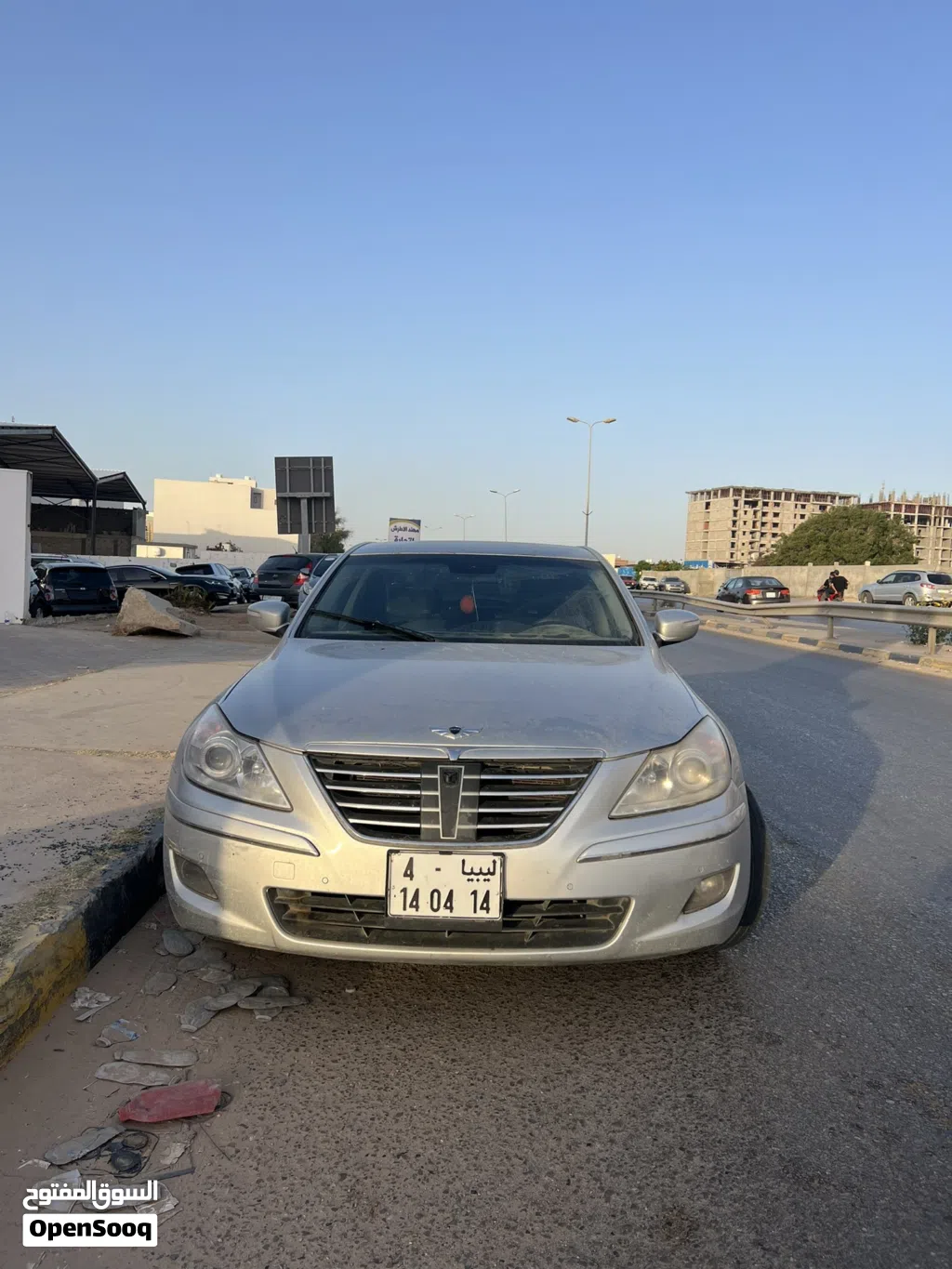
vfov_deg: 67.3
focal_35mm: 26
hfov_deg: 53.1
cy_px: 634
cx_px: 476
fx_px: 953
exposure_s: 1/1972
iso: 50
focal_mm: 5.7
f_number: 1.5
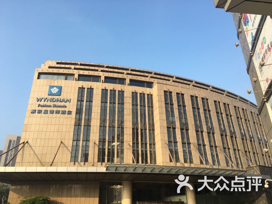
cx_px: 136
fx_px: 228
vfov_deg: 48.2
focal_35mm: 29
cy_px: 102
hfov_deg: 61.7
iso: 25
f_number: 2.2
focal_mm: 4.15
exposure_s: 1/680
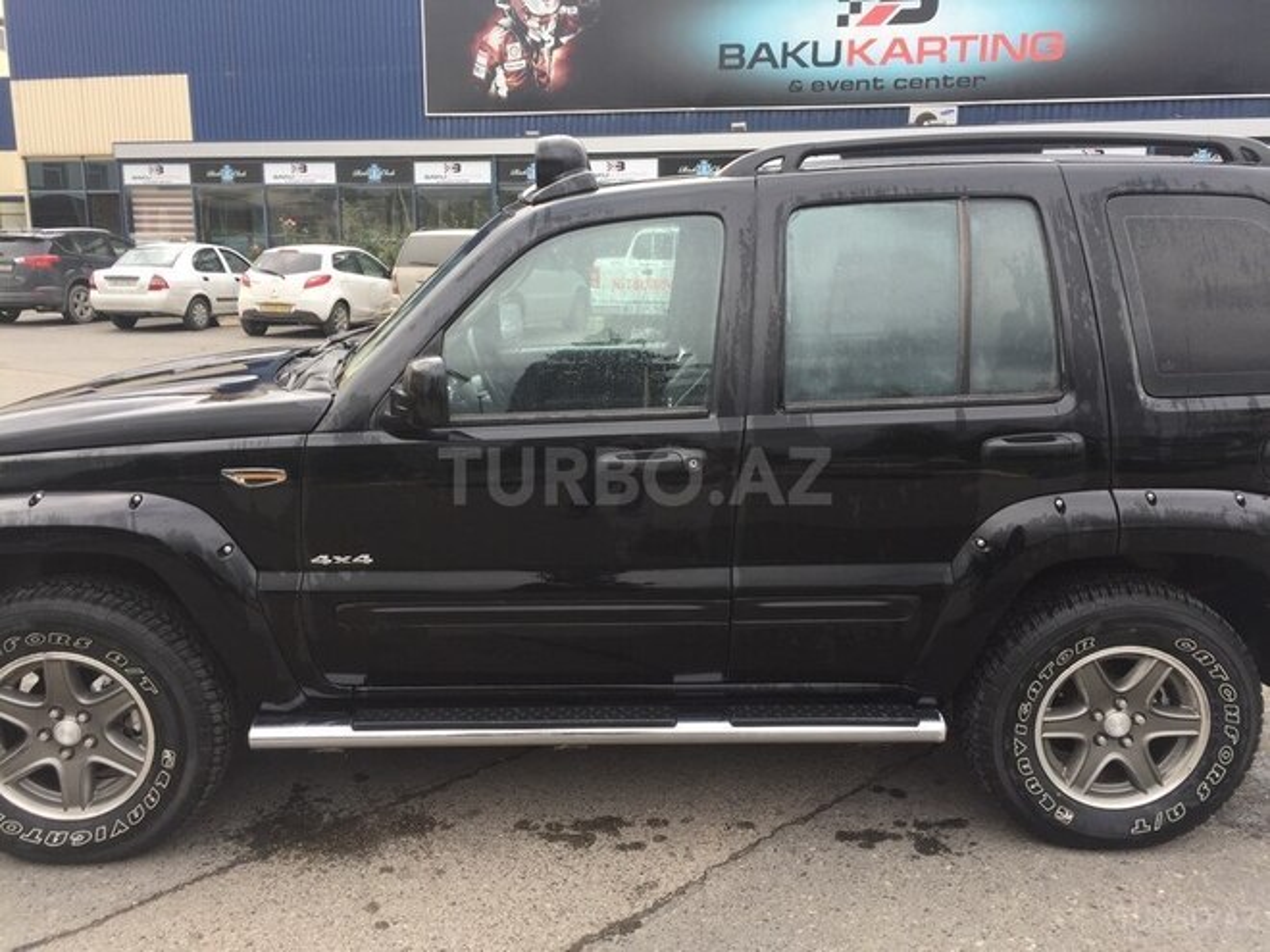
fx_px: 1064
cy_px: 476
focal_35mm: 29
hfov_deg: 61.7
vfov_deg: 48.2
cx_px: 635
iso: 32
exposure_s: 1/514
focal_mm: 4.15
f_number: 2.2
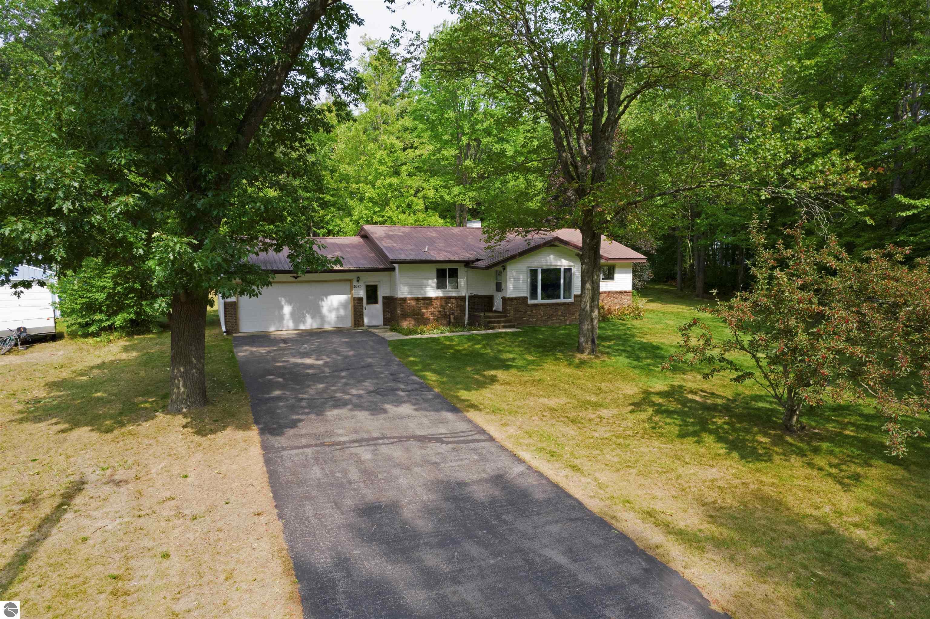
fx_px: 568
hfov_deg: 78.6
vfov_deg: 57.2
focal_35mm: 22
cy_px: 310
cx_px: 465
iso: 100
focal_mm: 8.38
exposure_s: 1/1500
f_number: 2.8
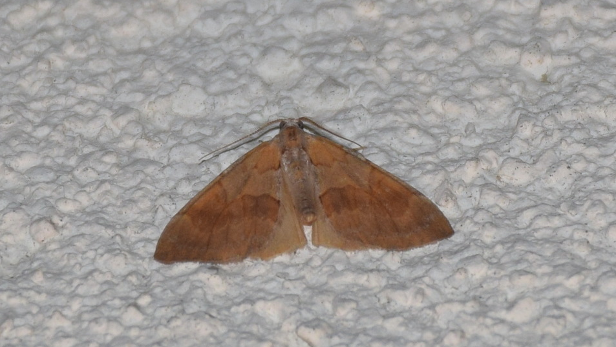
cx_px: 309
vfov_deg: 5.5
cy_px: 179
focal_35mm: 221
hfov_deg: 9.8
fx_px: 3610
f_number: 5.6
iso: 320
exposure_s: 1/60
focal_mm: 140
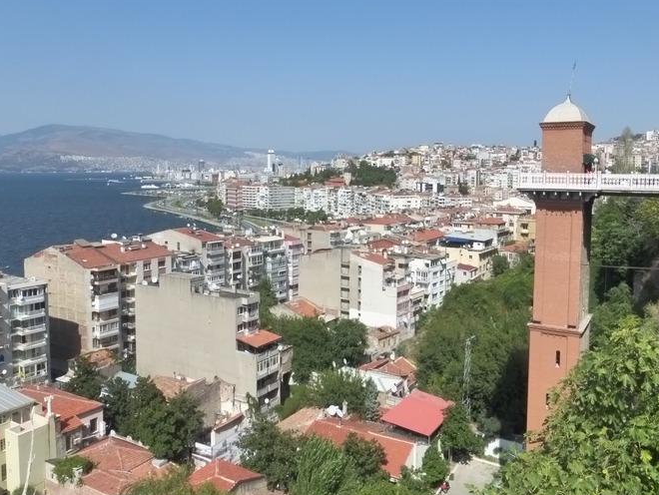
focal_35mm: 29
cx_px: 346
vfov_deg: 48.1
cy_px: 213
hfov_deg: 61.6
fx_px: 552
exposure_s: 1/1600
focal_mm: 4.3
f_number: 4.5
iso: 400
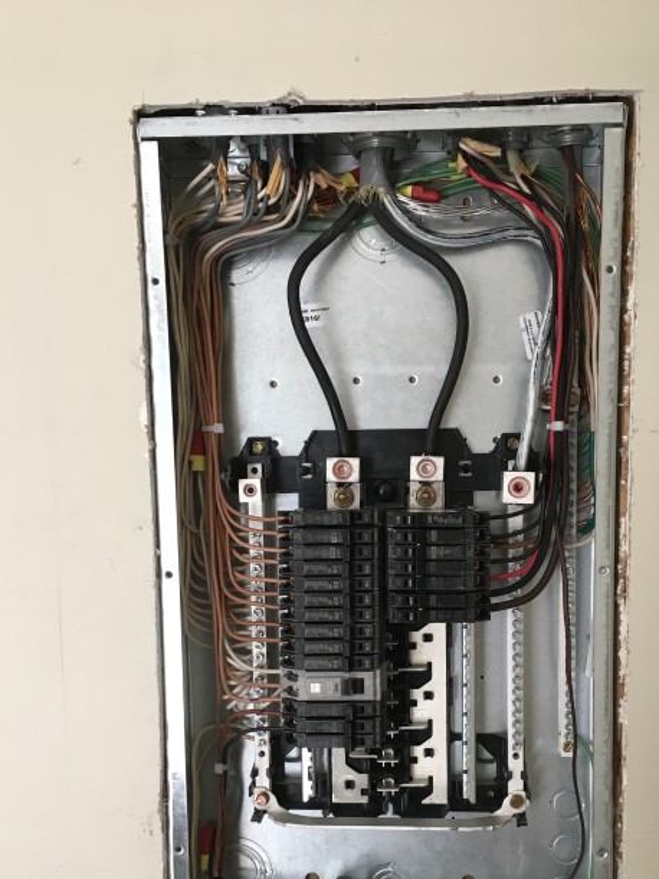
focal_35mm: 38
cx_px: 358
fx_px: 965
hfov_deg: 37.7
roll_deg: +1.6
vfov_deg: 48.3
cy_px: 574
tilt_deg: -6.4
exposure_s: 1/30
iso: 32
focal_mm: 4.15
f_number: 2.2
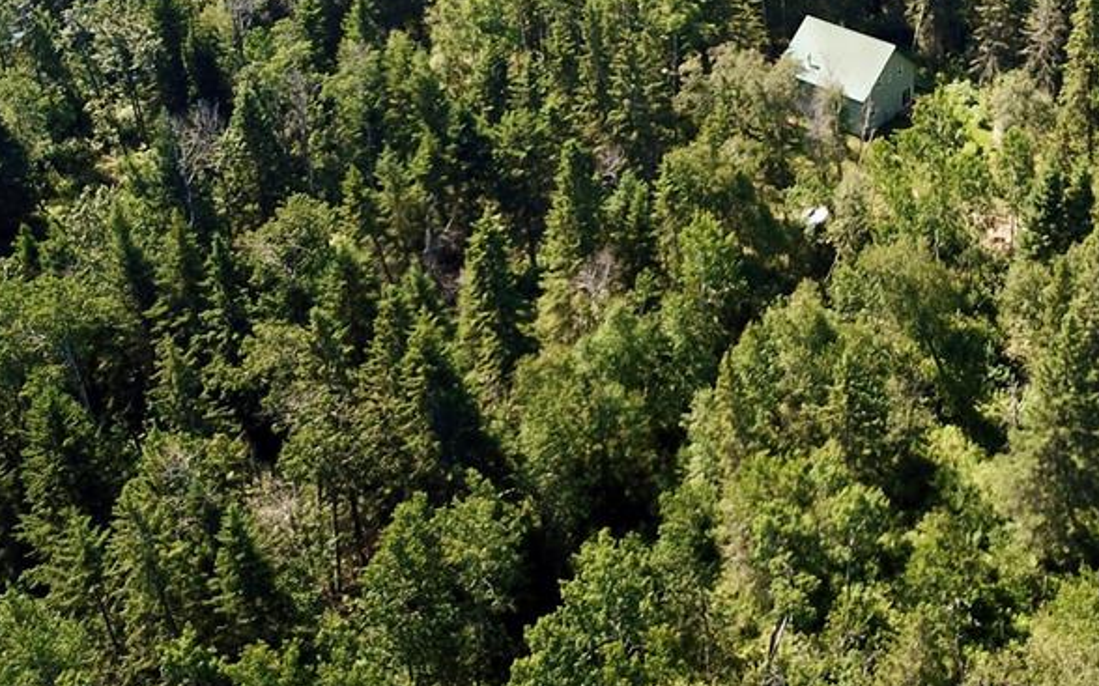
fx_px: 1437
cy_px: 7
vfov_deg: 25.6
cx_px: 890
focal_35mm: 48
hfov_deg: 40.0
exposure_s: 1/647
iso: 100
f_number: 2.2
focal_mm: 4.73
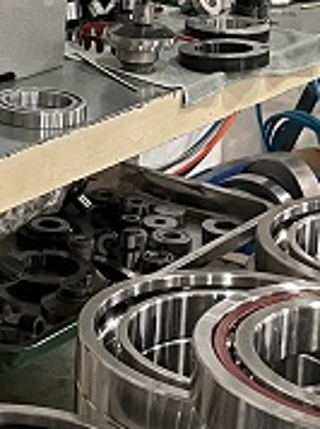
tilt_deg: -14.9
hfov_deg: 12.5
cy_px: 84
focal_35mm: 117
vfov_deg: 16.7
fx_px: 1446
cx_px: -10
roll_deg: -2.1
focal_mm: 4.2
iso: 320
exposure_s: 1/50
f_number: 1.6
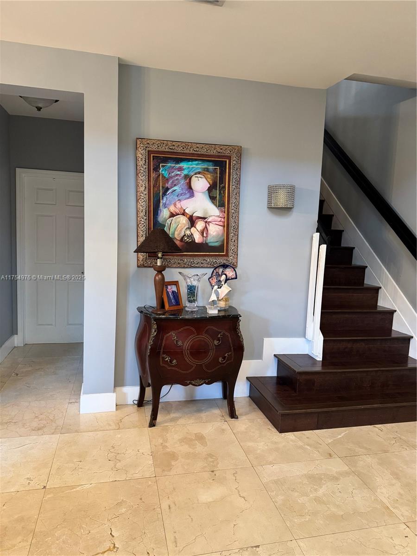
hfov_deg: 56.8
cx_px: 208
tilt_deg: -6.6
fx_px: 385
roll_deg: -2.2
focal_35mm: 24
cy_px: 278
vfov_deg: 71.6
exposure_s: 1/60
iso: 500
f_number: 1.78
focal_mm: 6.76
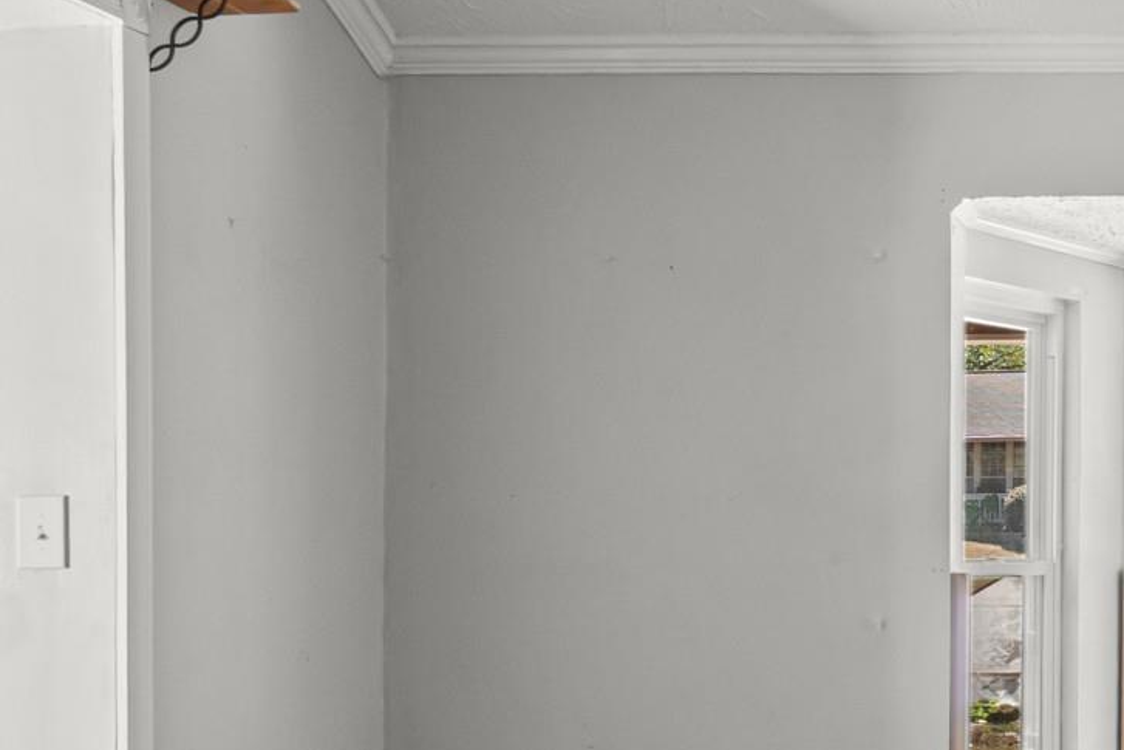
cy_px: 515
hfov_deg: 29.5
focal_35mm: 57
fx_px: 1771
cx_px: 1401
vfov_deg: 23.8
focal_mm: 11
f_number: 9
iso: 250
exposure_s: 1/1.67
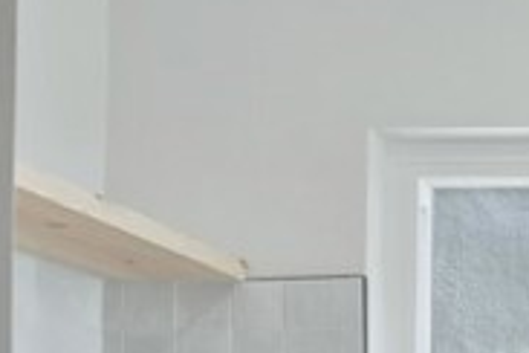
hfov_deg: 21.0
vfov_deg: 17.5
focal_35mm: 67
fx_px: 984
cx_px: 942
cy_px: 577
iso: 800
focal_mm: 12
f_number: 5.6
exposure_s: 1/125
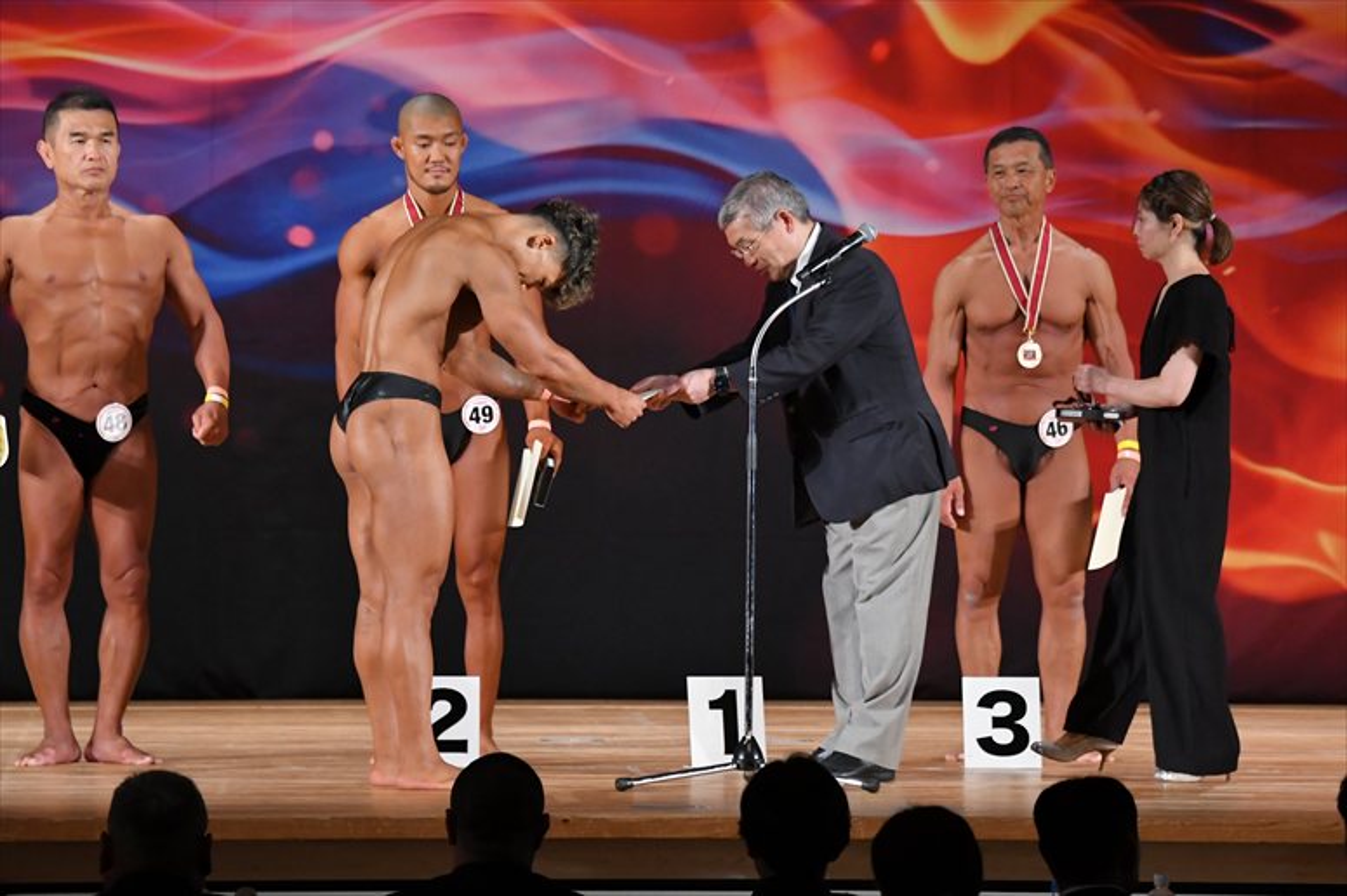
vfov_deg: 6.8
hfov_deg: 10.2
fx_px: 7555
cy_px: 448
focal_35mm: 202
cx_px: 674
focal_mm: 135
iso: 3200
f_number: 5.6
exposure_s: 1/400
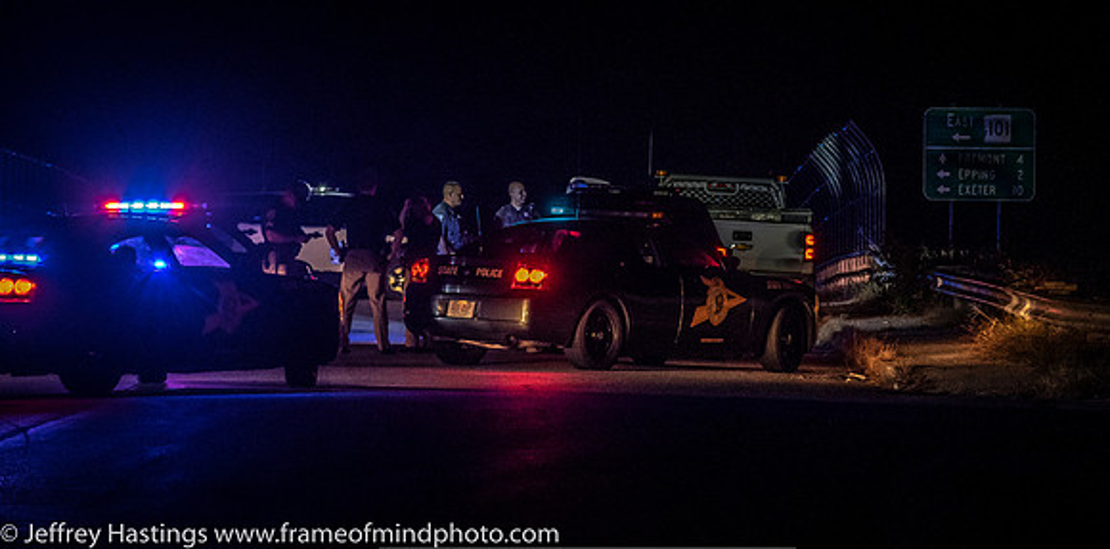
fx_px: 8251
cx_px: 518
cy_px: 233
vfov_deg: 3.8
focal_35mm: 288
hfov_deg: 7.7
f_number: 5.3
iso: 2000
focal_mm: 165
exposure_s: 1/100
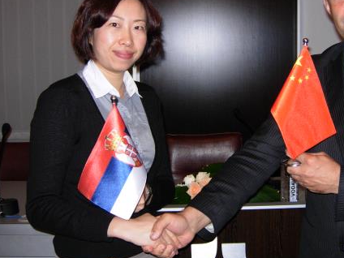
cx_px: 227
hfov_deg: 37.1
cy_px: 87
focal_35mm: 51
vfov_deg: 28.4
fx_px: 507
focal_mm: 7.5
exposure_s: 1/95.8
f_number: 2.7
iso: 105
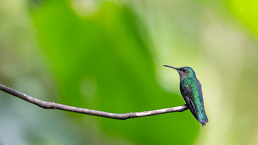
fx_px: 5138
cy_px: 110
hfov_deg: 2.9
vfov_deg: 1.6
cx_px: 139
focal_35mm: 751
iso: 800
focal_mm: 500
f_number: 4
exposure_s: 1/640
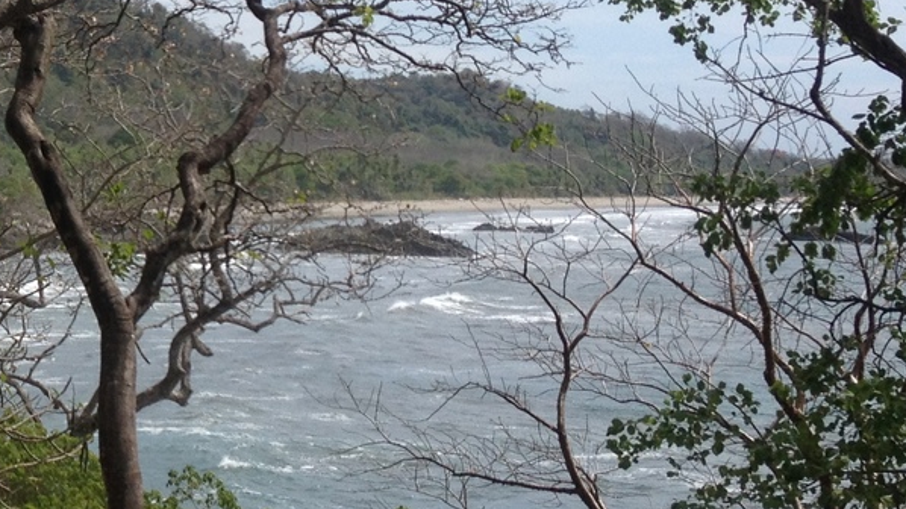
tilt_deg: -2.9
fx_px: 2450
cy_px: 161
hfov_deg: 19.8
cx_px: -144
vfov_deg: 11.8
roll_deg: -0.3
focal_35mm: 102
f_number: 2.4
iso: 50
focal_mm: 4.28
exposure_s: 1/2208
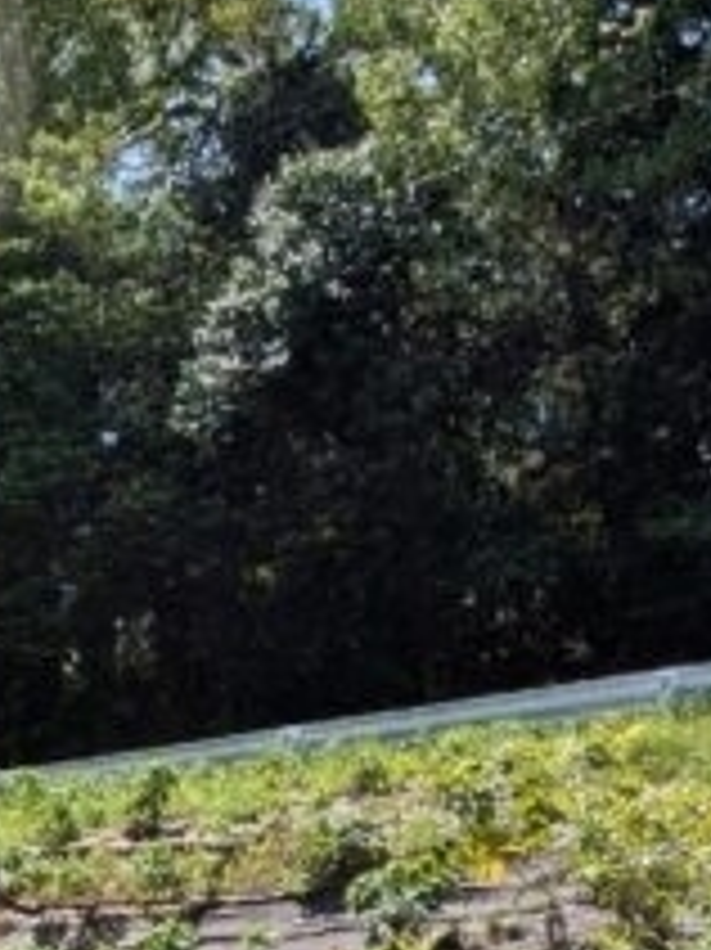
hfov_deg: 20.9
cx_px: 4
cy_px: 1081
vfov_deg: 26.1
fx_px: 1864
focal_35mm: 68
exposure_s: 1/2532
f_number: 2.2
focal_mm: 1.83
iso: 48
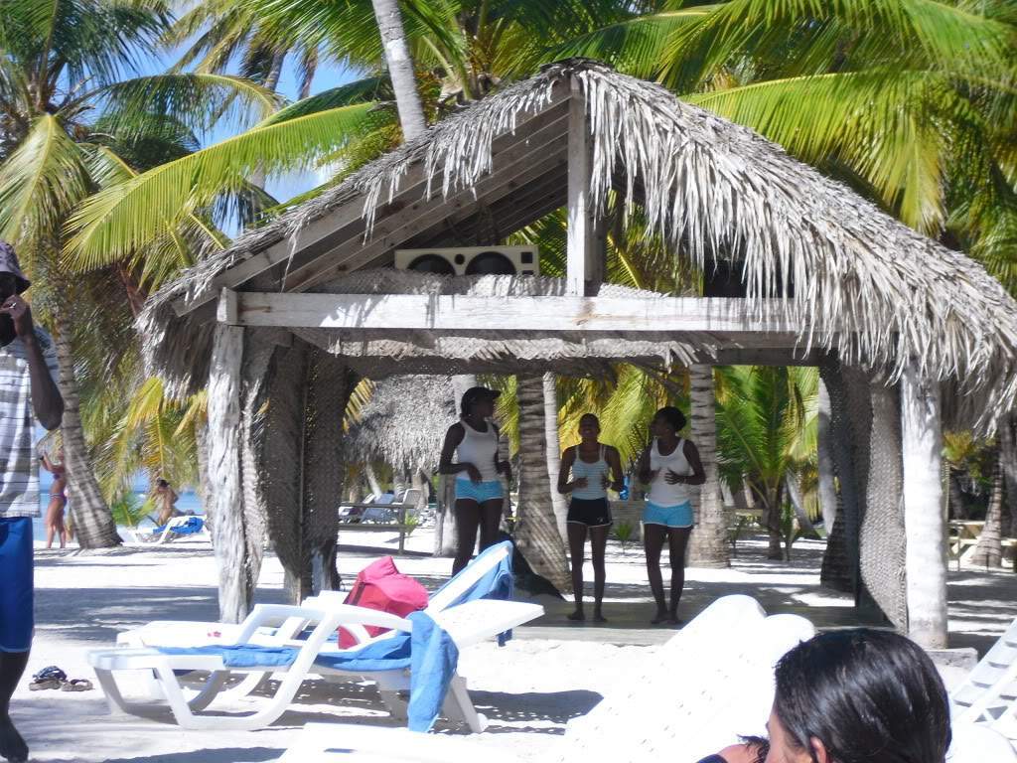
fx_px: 3144
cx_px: 508
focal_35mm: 107
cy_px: 382
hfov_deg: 18.4
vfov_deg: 13.8
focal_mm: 18.9
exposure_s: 1/250
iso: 64
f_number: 5.6
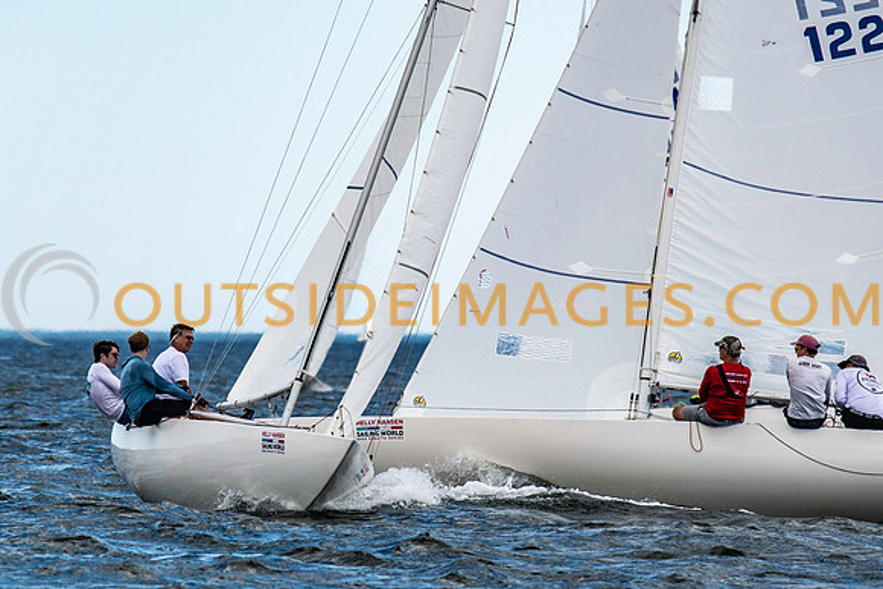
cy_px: 368
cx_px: 331
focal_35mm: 585
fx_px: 14354
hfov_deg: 3.5
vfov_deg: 2.4
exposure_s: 1/2500
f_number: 5.6
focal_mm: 300
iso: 320
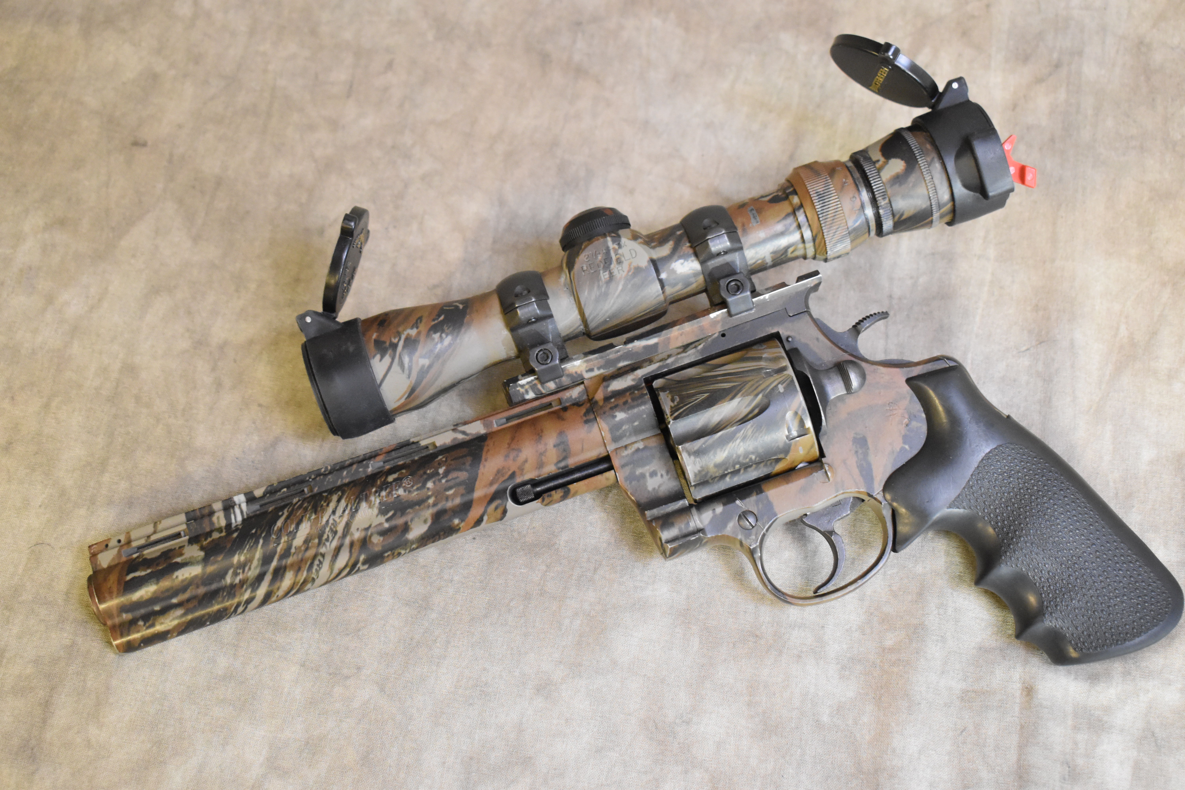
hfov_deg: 37.9
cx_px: 592
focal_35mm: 52
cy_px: 395
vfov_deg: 25.8
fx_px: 1728
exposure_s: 1/15
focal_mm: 35
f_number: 4.5
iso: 3200
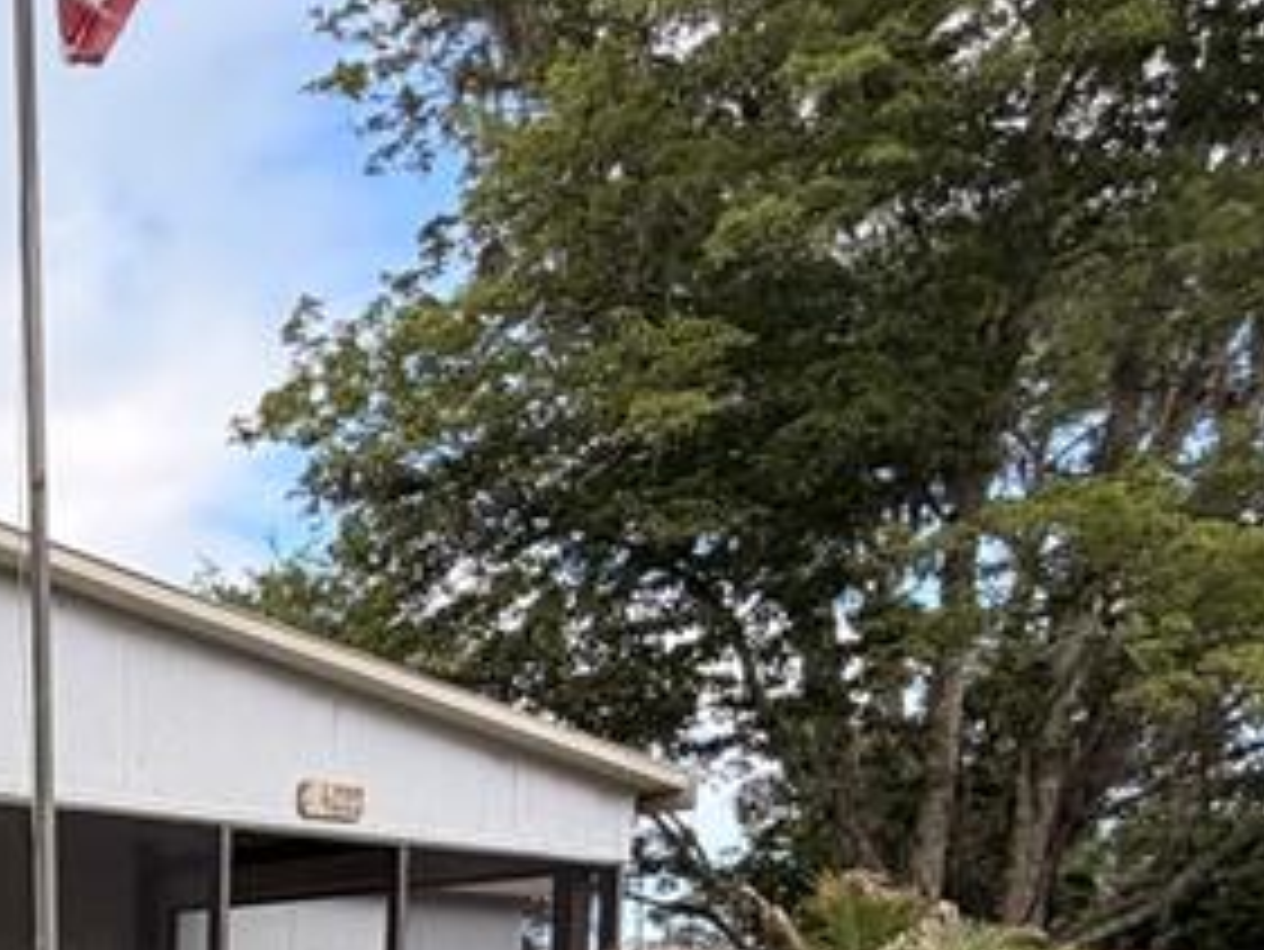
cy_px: 1256
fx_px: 1863
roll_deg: -1.0
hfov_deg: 28.0
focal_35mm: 51
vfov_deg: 24.6
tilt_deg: -4.1
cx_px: -531
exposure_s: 1/638
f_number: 2.2
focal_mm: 2.22
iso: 40
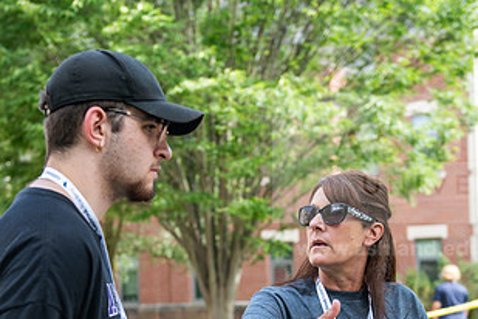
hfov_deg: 27.0
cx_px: 226
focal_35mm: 75
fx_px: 996
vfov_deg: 17.9
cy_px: 281
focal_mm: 40
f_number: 3.2
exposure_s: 1/320
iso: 160
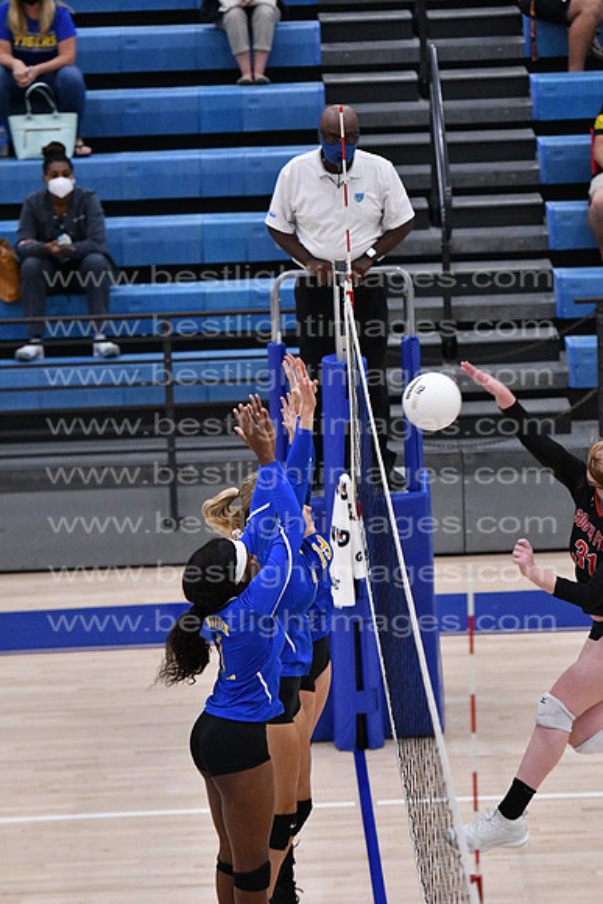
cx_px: 302
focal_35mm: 195
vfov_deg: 10.5
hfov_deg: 7.0
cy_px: 452
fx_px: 4896
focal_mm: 130
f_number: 3.2
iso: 6400
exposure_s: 1/1250
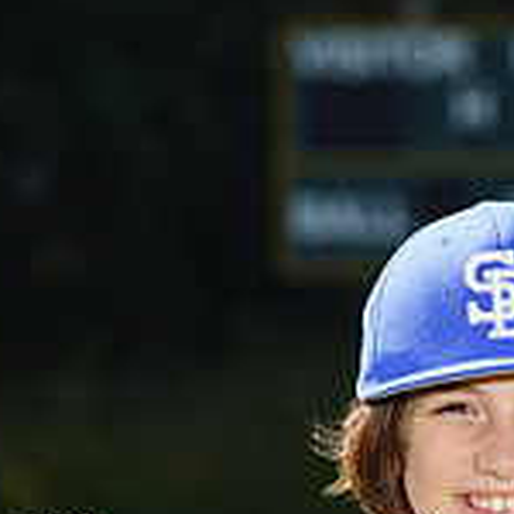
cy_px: 649
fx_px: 9979
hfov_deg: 2.9
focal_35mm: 594
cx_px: 449
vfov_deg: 2.9
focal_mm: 181
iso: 100
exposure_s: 1/250
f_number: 8
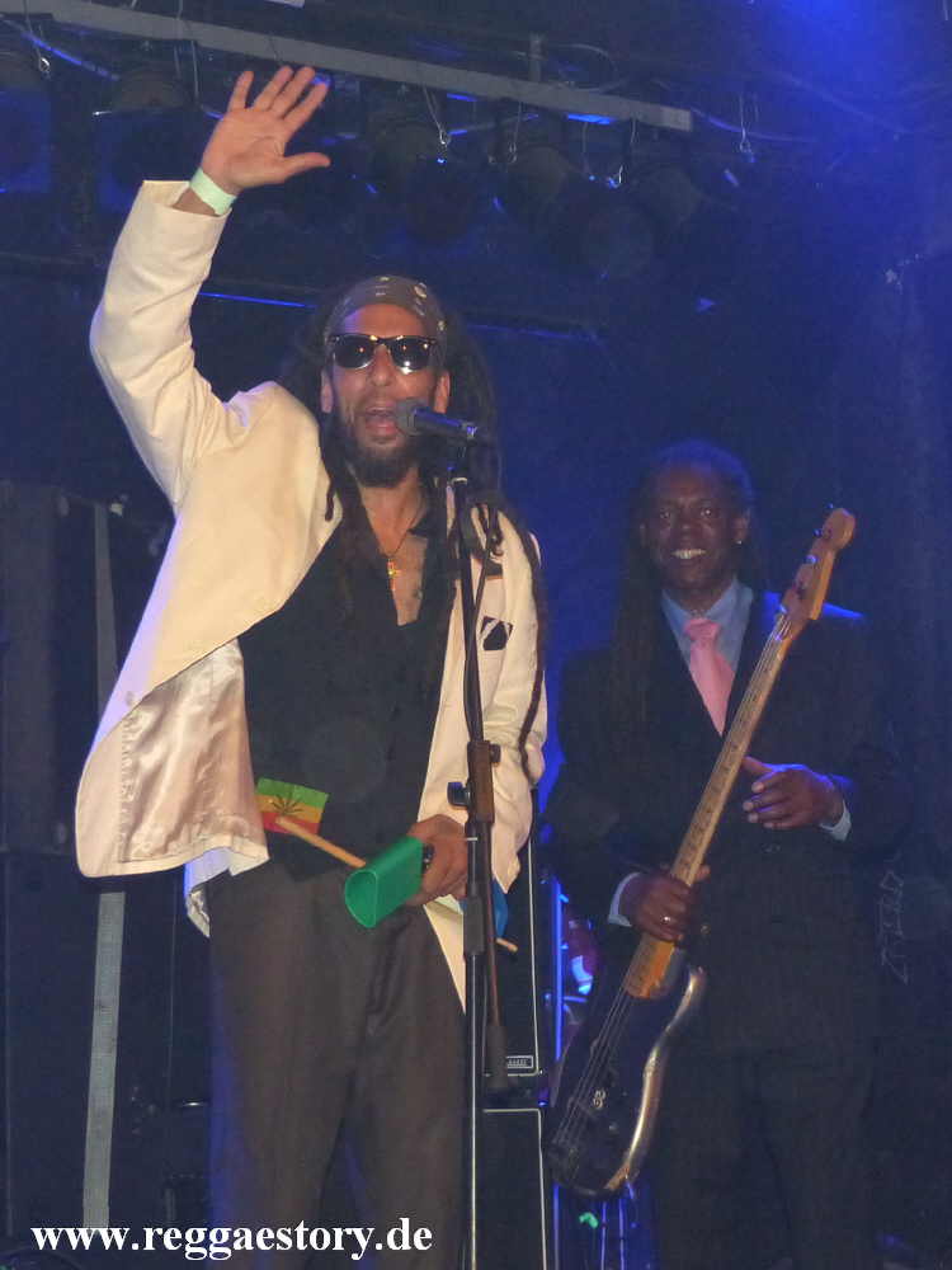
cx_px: 476
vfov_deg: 38.2
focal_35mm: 50
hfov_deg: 29.1
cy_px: 635
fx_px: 1833
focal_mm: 9.1
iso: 400
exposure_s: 1/60
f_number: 2.8
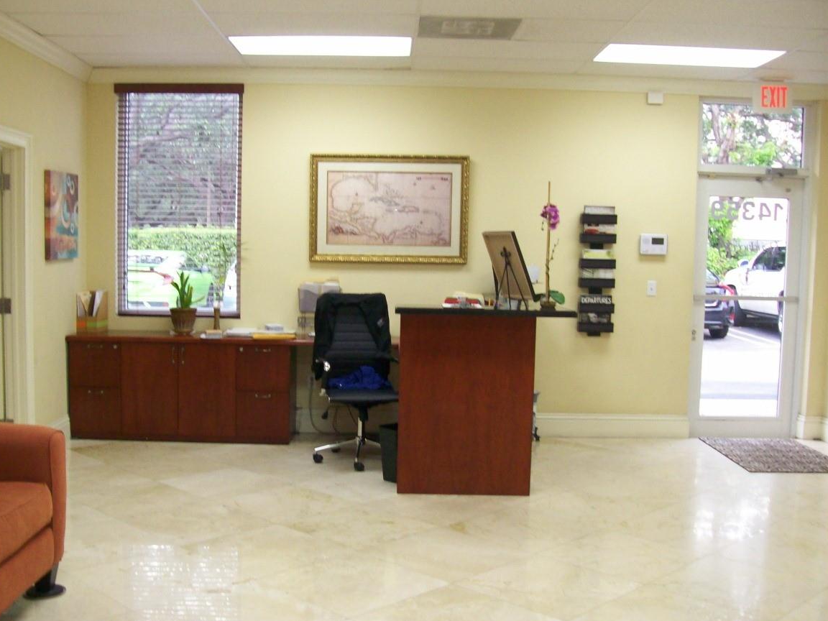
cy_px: 332
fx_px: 957
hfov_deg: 46.7
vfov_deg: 35.9
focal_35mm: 40
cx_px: 369
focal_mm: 6
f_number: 2.7
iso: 200
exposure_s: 1/65.9
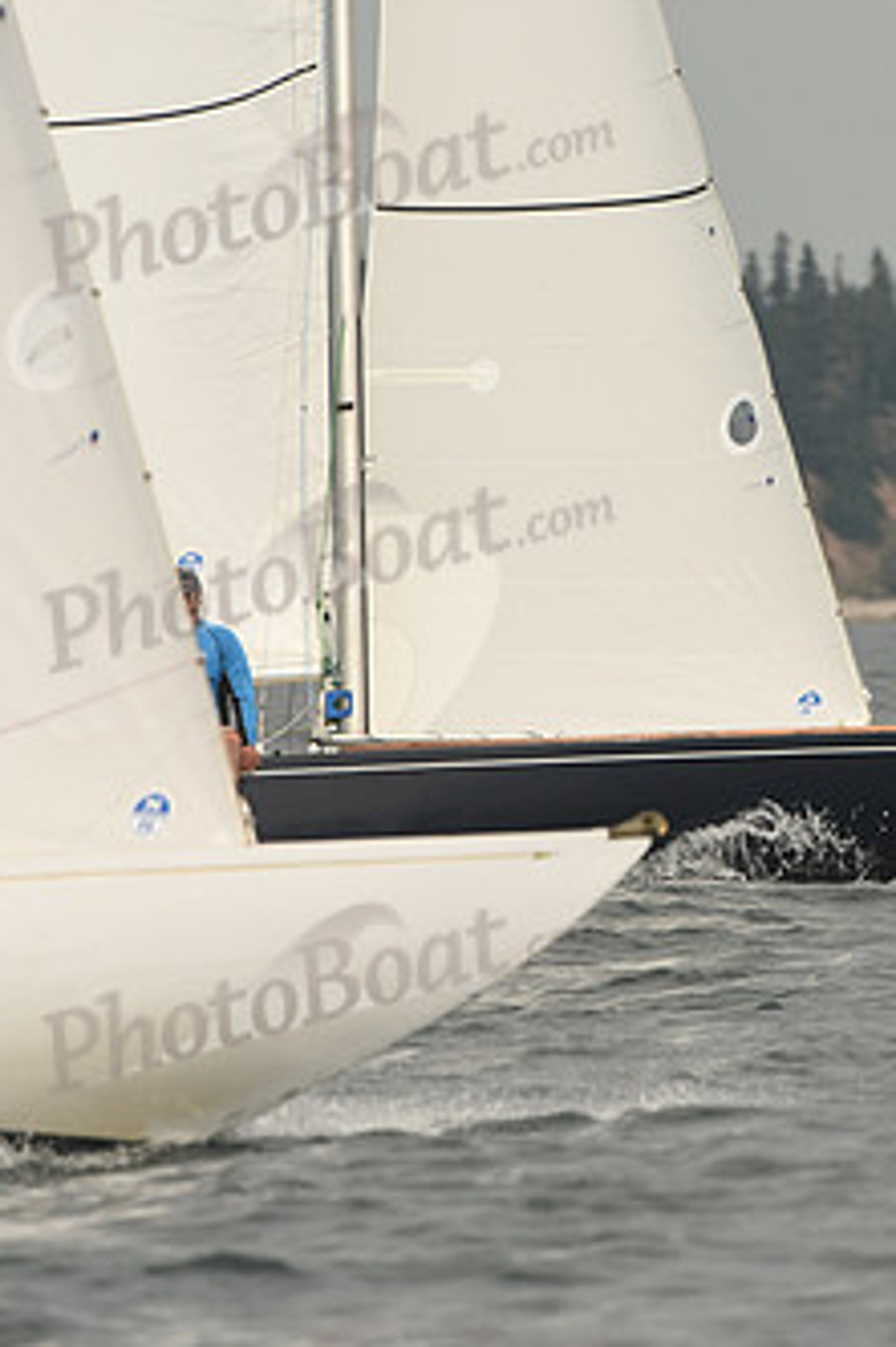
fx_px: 26159
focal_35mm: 700
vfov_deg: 2.9
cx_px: 827
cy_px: 720
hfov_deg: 2.0
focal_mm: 400
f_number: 7.1
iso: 250
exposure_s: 1/1000
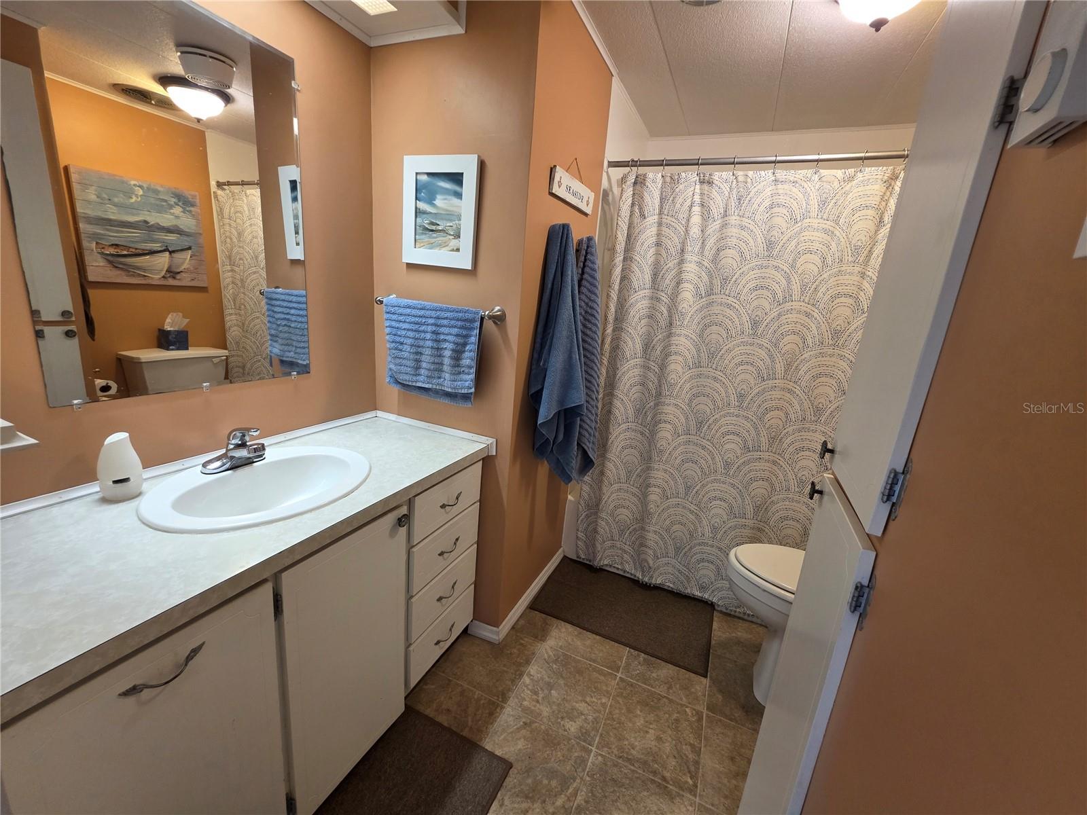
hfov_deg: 106.2
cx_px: 544
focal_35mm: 13
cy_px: 408
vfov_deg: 89.9
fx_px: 408
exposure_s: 1/60
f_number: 1.9
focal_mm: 2.2
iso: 250
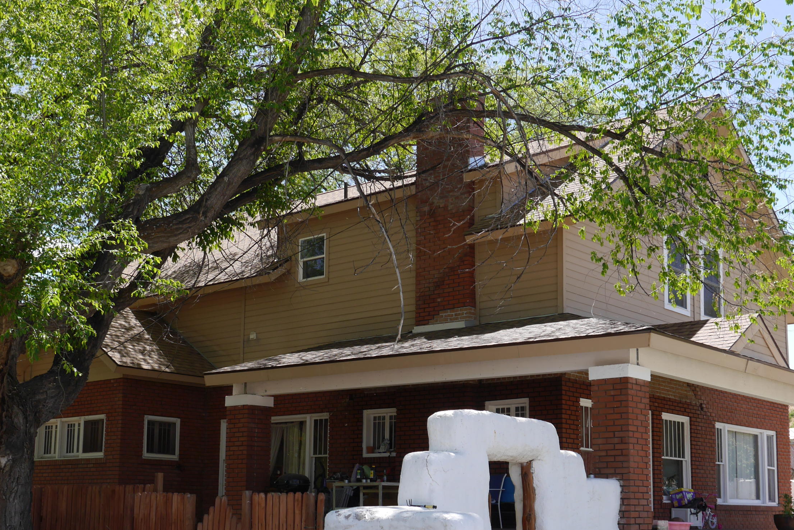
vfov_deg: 26.3
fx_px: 1125
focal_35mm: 51
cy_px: 367
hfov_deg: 38.9
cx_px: 430
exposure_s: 1/250
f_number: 6.3
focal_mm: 18
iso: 160
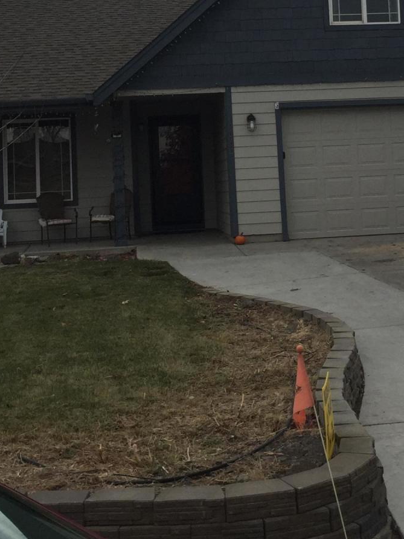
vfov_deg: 29.0
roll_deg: +1.9
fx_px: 1011
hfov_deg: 22.5
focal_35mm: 65
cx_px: 272
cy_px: 92
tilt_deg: +4.9
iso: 32
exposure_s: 1/1522
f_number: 2.2
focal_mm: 4.15
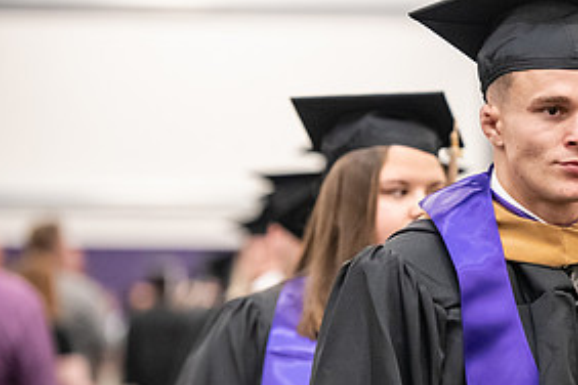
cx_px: 570
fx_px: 4463
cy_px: 263
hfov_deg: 7.4
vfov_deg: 4.9
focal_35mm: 278
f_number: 3.2
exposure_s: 1/200
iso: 3200
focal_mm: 135
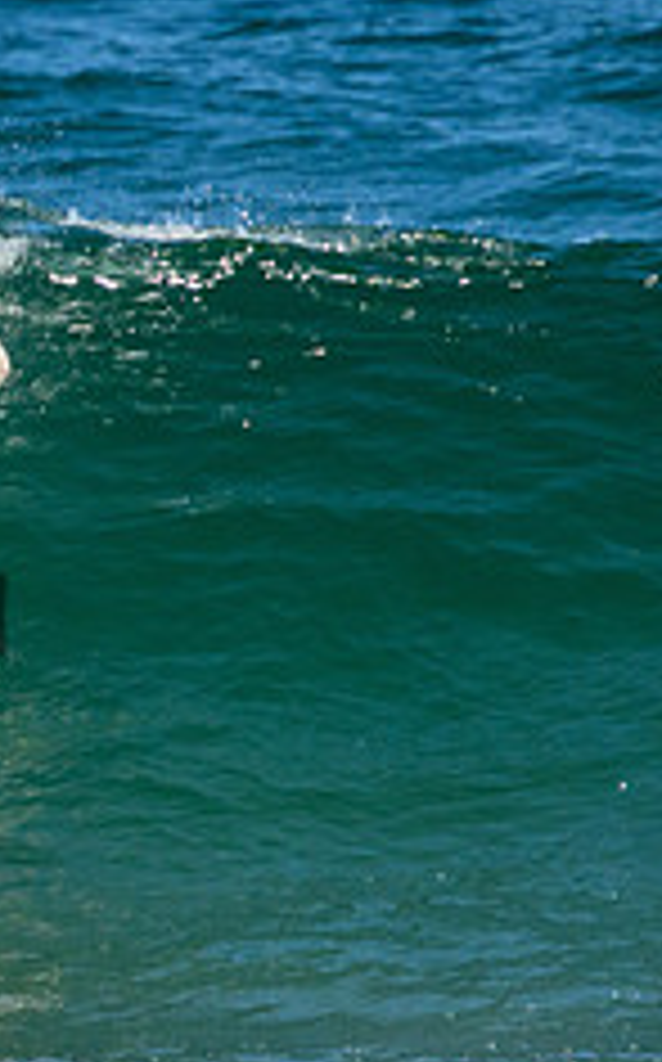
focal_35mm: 2309
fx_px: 66816
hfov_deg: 0.6
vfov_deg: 0.9
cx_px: -392
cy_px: 562
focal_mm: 800
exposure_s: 1/2000
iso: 900
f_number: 11
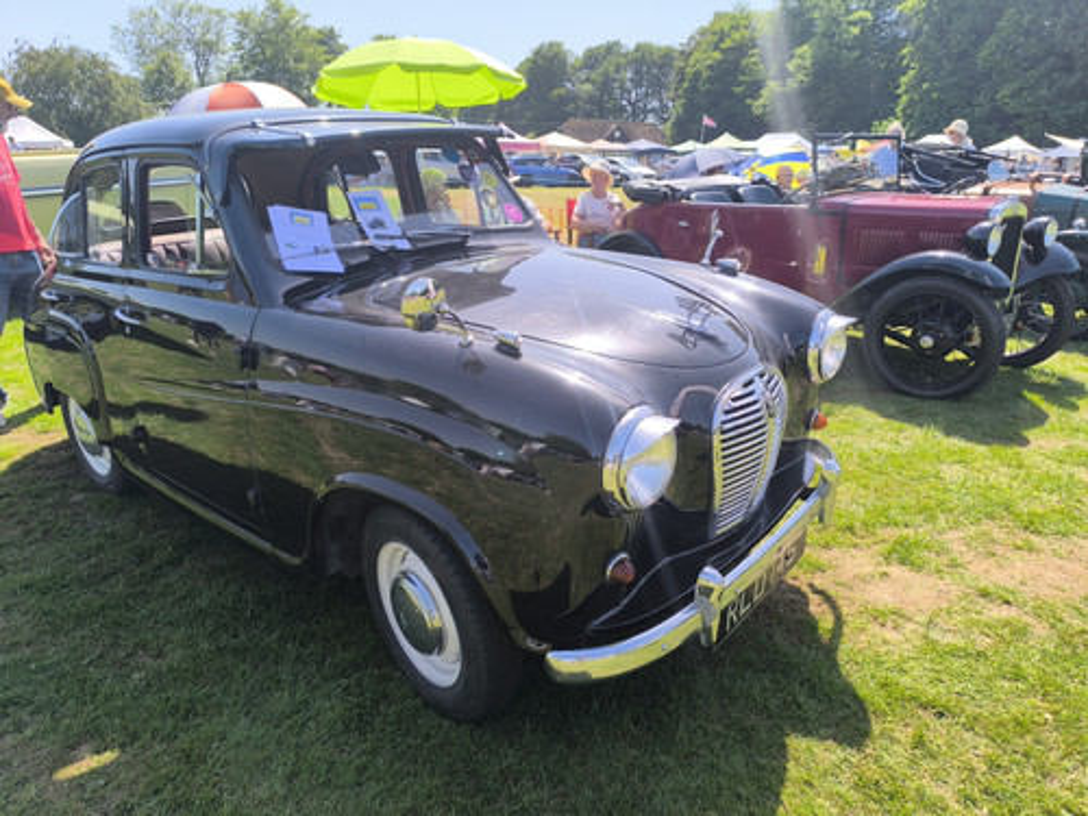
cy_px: 408
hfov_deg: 73.9
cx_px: 544
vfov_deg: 58.9
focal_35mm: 23
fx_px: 723
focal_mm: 6.14
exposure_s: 1/638
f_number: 1.65
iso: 50
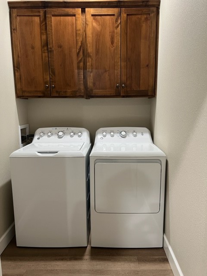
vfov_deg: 67.3
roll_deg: +1.4
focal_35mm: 26
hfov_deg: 53.1
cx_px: 104
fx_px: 207
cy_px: 138
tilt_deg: -10.6
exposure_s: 1/60
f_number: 1.5
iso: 160
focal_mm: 5.7
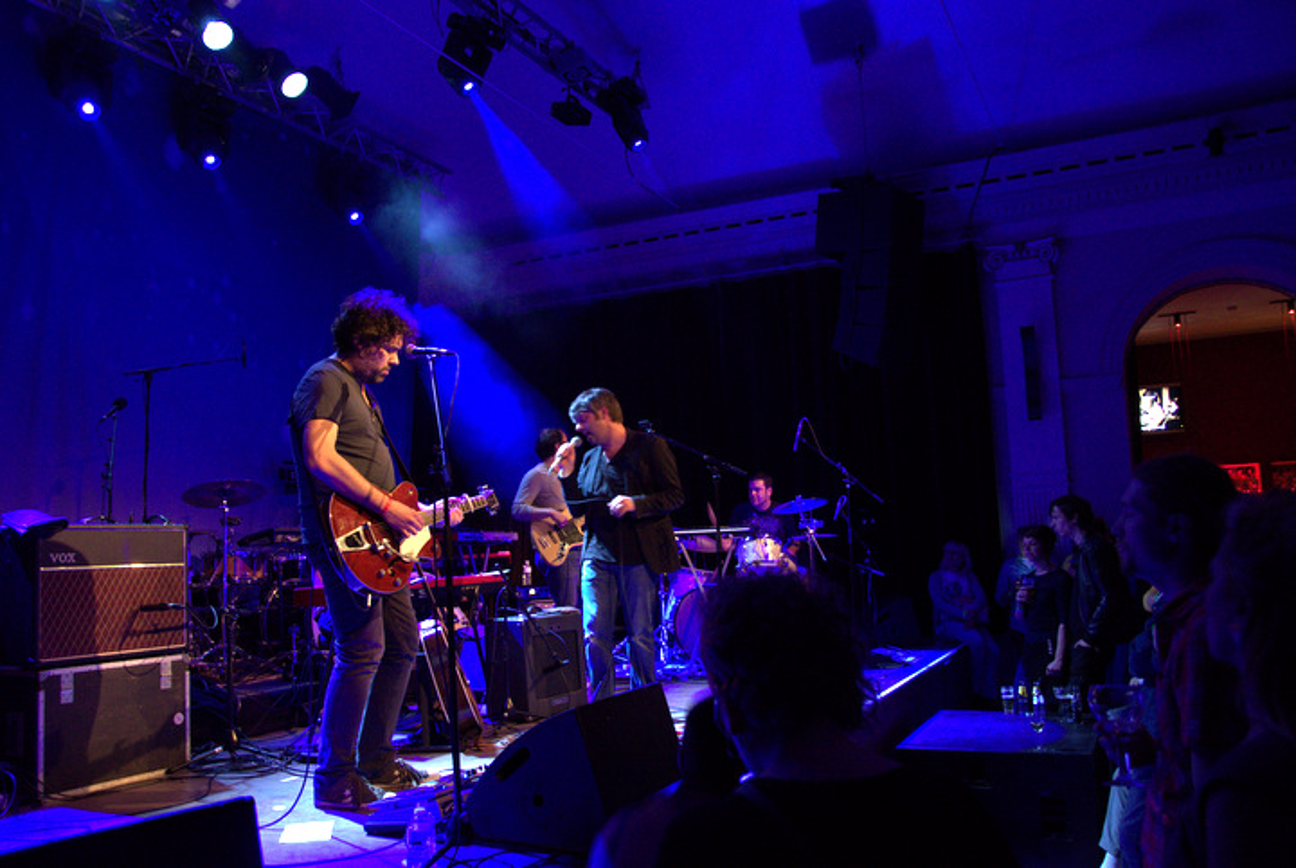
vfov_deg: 50.5
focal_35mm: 26
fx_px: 919
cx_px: 648
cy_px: 434
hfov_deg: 70.4
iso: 3200
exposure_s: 1/20
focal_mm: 17
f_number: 2.8
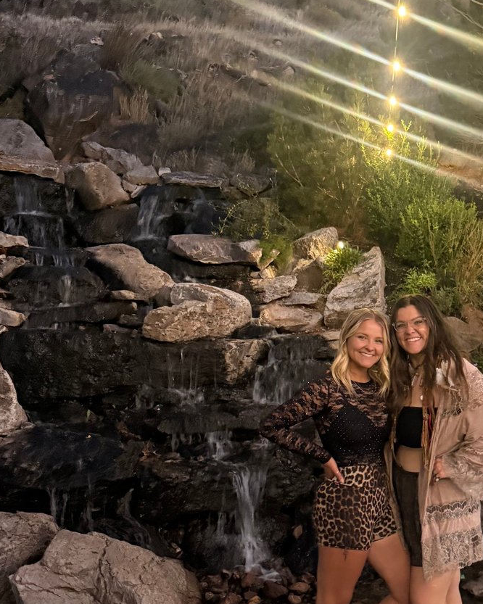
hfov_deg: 31.9
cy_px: 322
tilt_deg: +0.2
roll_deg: +0.9
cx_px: 428
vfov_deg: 41.1
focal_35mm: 45
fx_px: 804
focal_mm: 6.76
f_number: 1.78
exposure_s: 1/30
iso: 1250
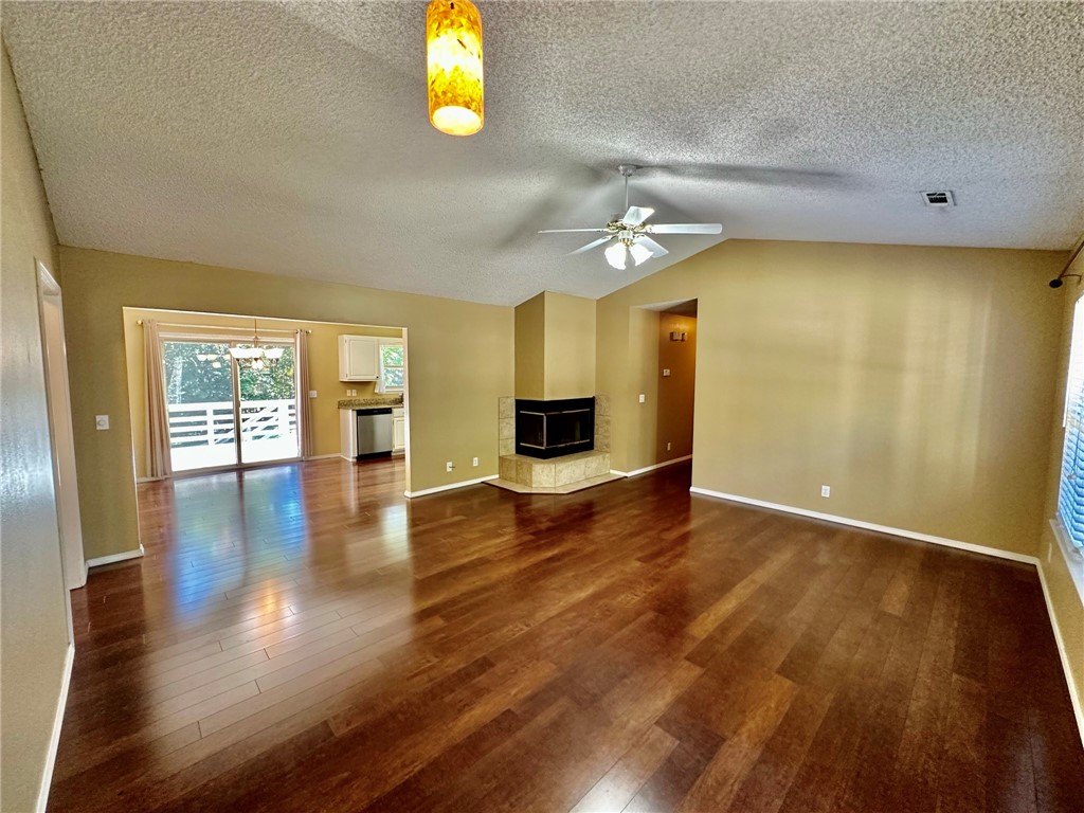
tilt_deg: -5.4
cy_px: 406
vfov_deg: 85.7
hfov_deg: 102.1
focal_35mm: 14
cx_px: 542
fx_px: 438
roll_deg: -0.4
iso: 320
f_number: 2.2
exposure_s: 1/60
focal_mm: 2.22
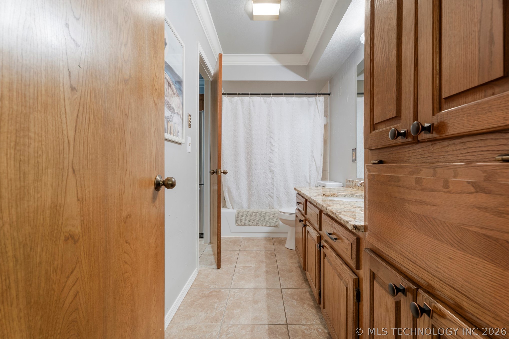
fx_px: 226
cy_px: 170
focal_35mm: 16
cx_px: 254
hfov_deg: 96.7
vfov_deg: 73.7
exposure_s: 1.6
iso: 200
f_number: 9
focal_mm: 16
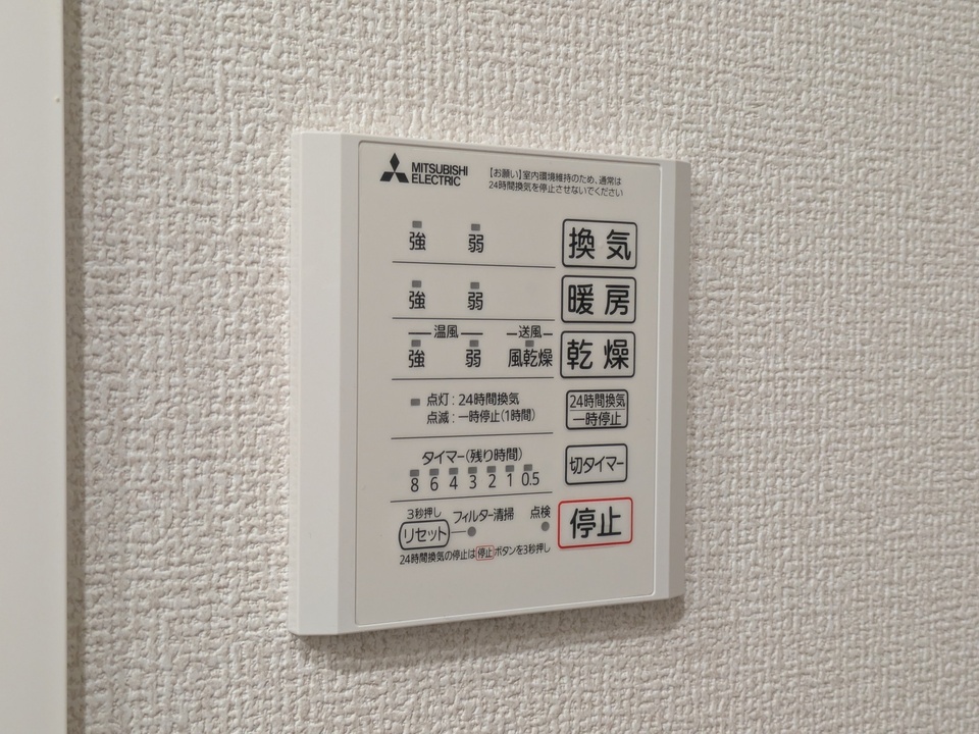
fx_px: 1442
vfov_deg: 28.6
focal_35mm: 51
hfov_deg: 37.5
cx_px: 490
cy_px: 367
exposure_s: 1/60
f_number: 1.89
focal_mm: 5.43
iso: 192
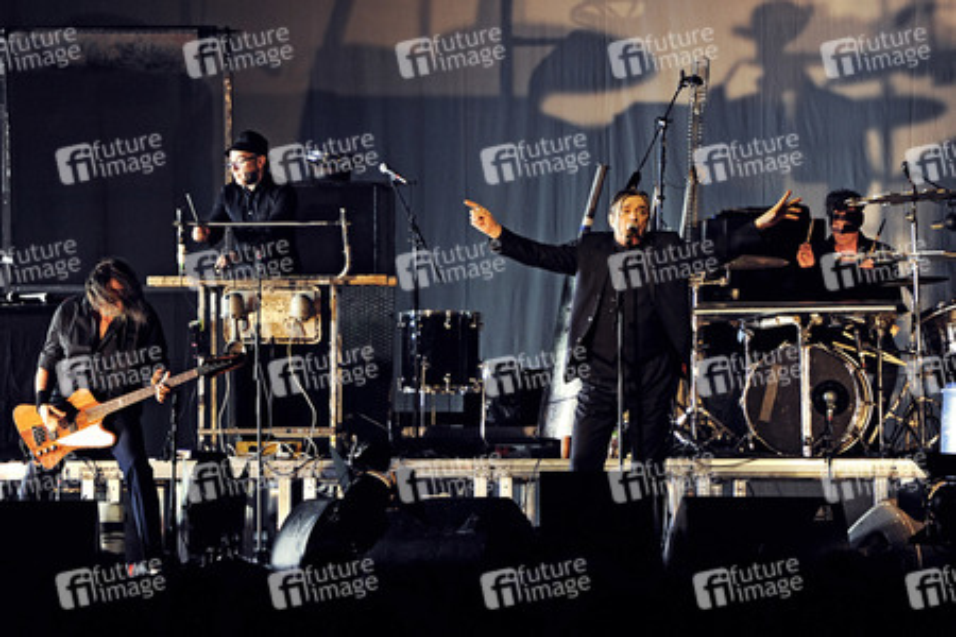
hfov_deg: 10.3
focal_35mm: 200
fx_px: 5311
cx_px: 478
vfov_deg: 6.9
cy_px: 318
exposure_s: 1/320
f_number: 2.8
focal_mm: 200
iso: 1400
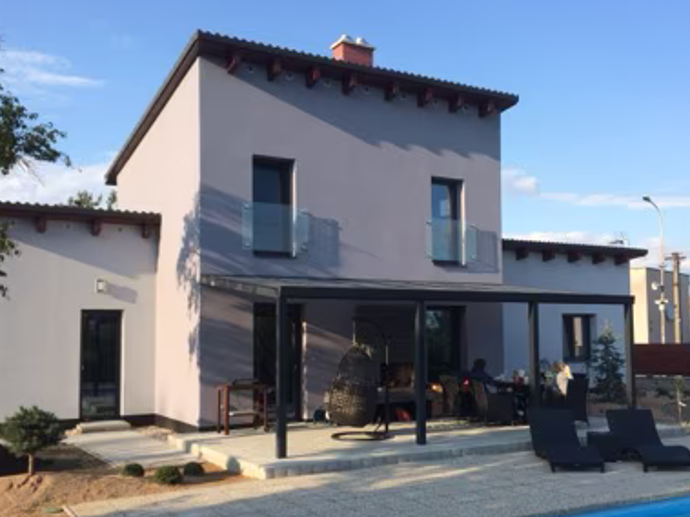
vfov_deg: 37.6
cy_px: 297
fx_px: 757
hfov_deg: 49.0
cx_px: 366
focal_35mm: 38
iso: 32
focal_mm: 4.12
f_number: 2.2
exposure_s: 1/1080
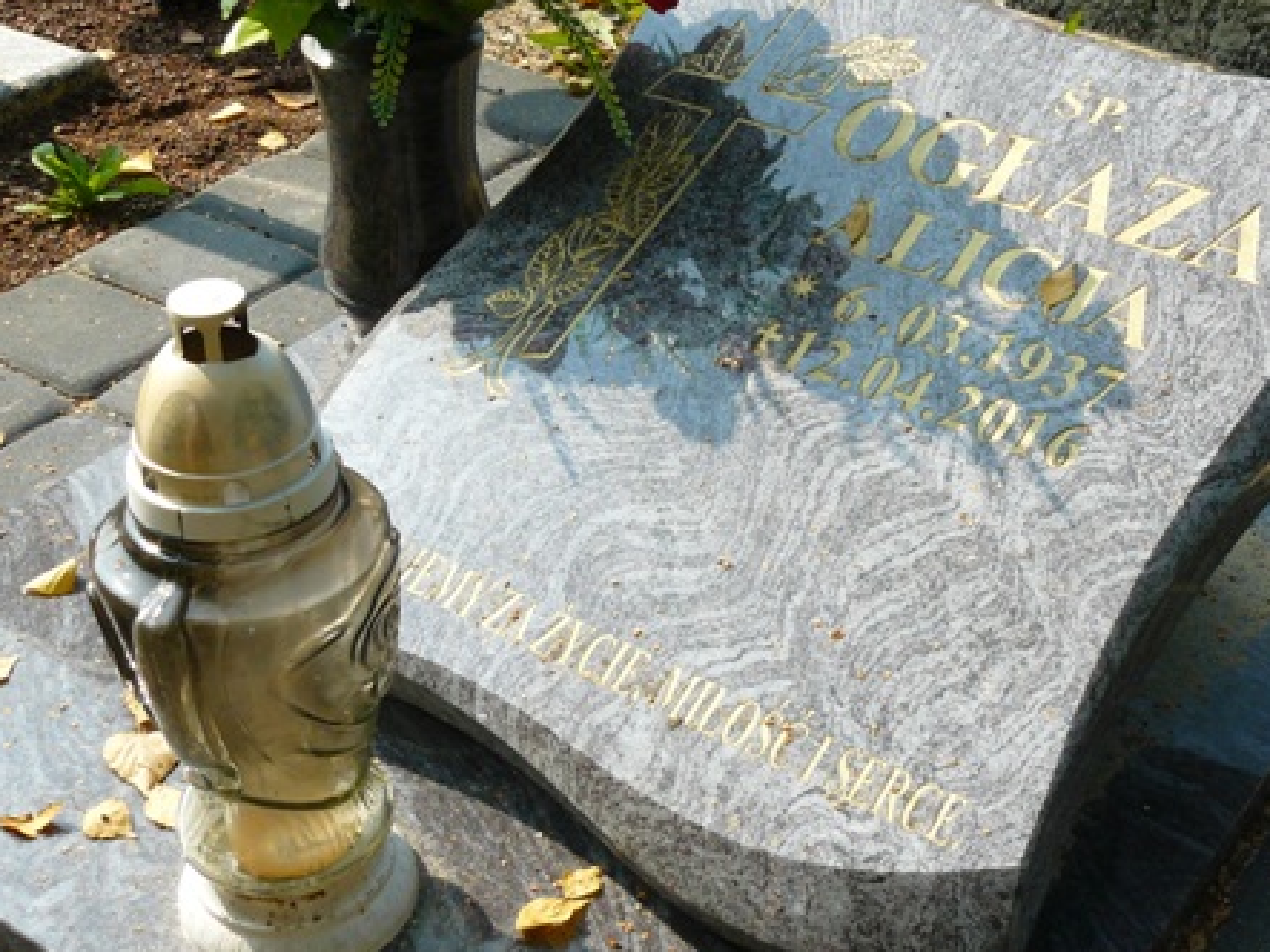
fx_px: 1907
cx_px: 806
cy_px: 387
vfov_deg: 28.0
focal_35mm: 52
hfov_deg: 36.6
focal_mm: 6
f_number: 5.6
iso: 100
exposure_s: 1/250
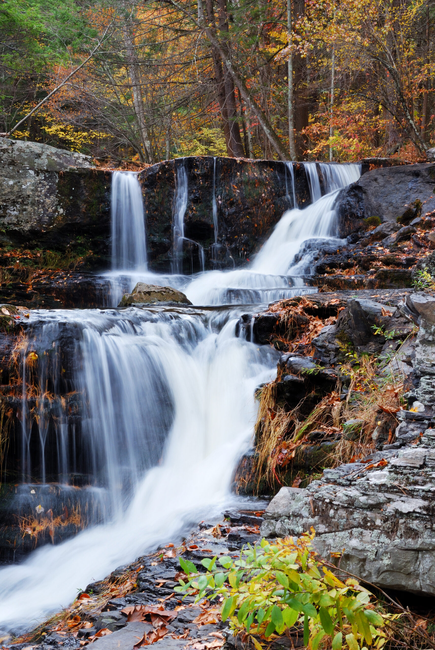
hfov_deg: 21.6
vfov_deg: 31.9
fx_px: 1138
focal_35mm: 63
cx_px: 218
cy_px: 325
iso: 100
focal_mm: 42
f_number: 29
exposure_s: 1/8
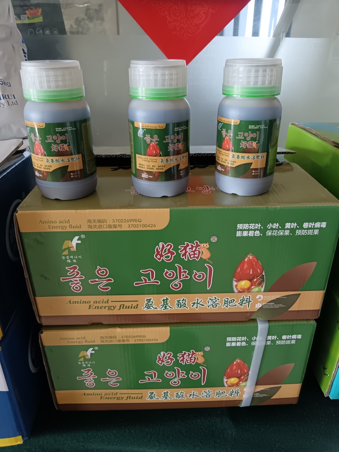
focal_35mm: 25
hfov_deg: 54.9
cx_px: 170
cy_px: 226
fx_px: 327
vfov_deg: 69.4
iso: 904
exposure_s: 1/33.3
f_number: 1.8
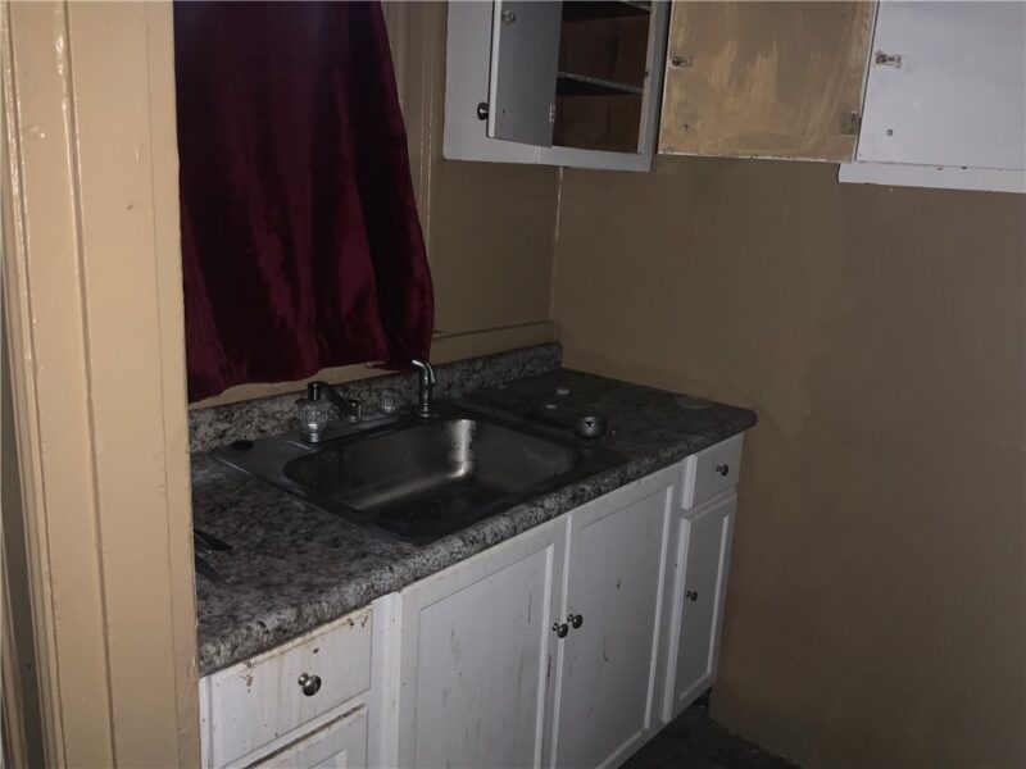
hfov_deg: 61.7
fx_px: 860
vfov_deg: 48.2
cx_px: 513
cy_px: 384
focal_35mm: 29
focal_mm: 3
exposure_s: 1/21
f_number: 1.8
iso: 50
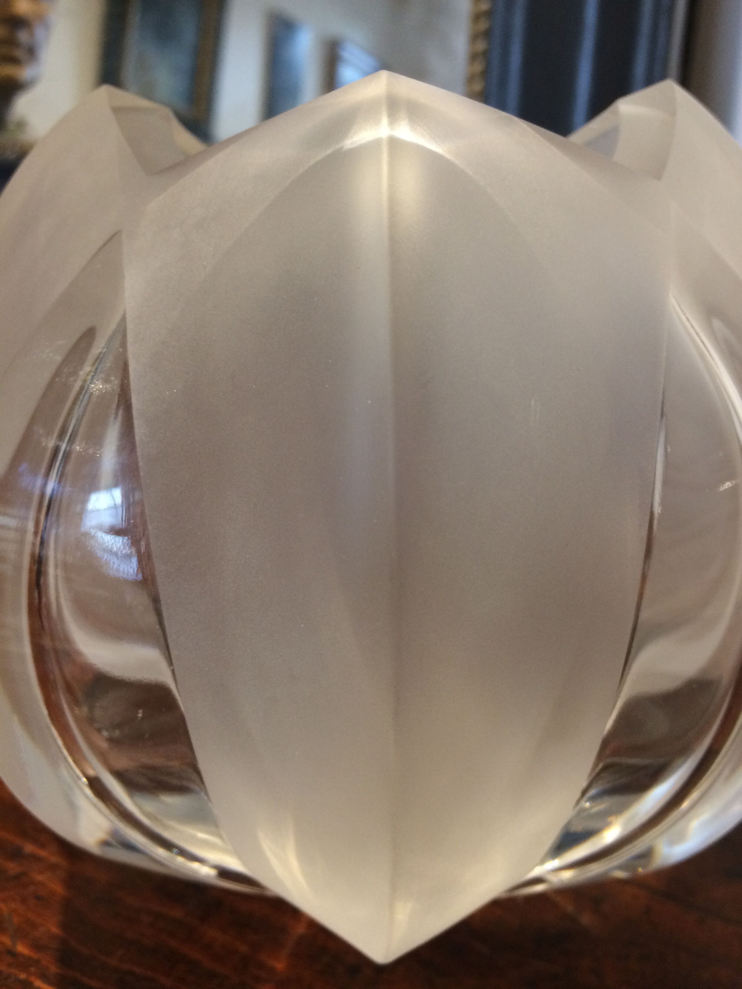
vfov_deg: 61.7
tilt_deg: -25.6
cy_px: 494
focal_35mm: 29
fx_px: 829
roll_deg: -0.9
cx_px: 371
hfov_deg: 48.2
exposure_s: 1/33
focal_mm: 4.15
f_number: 2.2
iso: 200
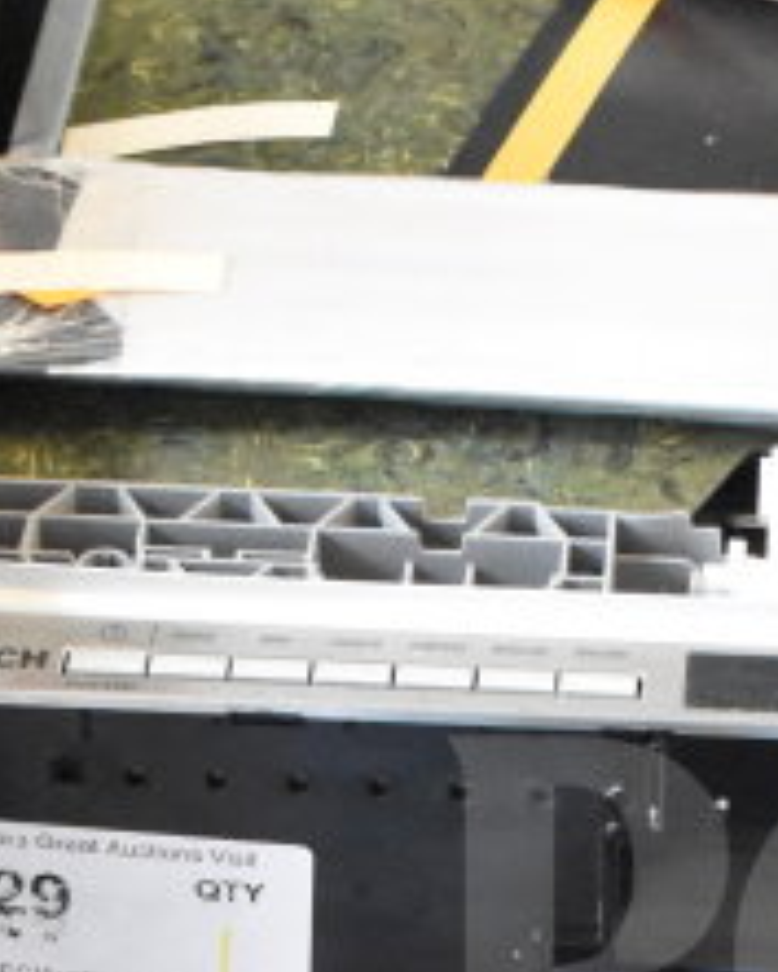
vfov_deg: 12.9
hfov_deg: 10.5
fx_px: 4198
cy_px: 1084
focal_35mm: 146
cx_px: 840
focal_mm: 25
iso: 6400
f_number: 5.6
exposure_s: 1/125
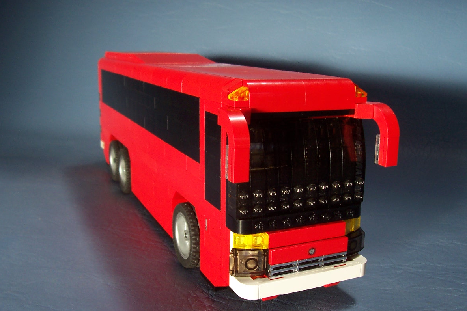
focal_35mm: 39
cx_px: 233
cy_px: 174
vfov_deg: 34.2
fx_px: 506
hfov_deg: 49.6
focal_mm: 5.6
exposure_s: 1/350
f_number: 2.8
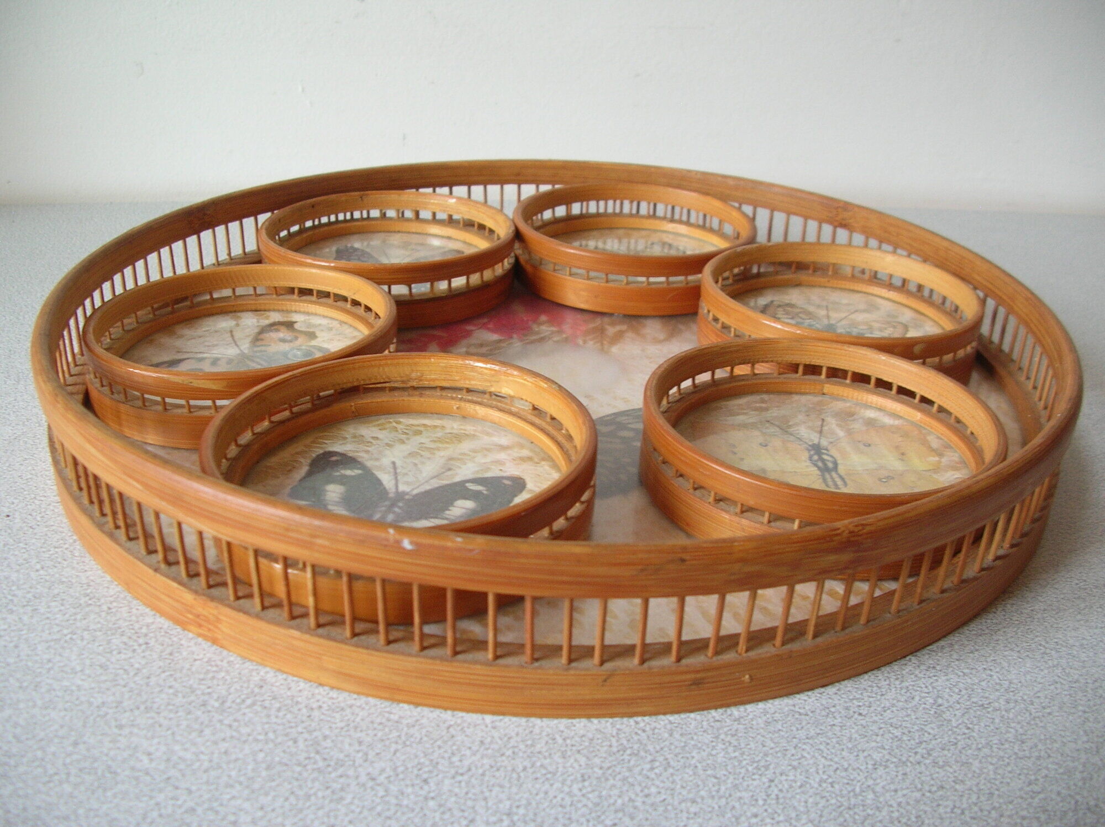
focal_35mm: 35
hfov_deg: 52.7
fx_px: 1116
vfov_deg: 40.7
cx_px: 552
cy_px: 414
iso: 50
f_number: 2.8
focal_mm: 5.8
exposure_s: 1/5.9
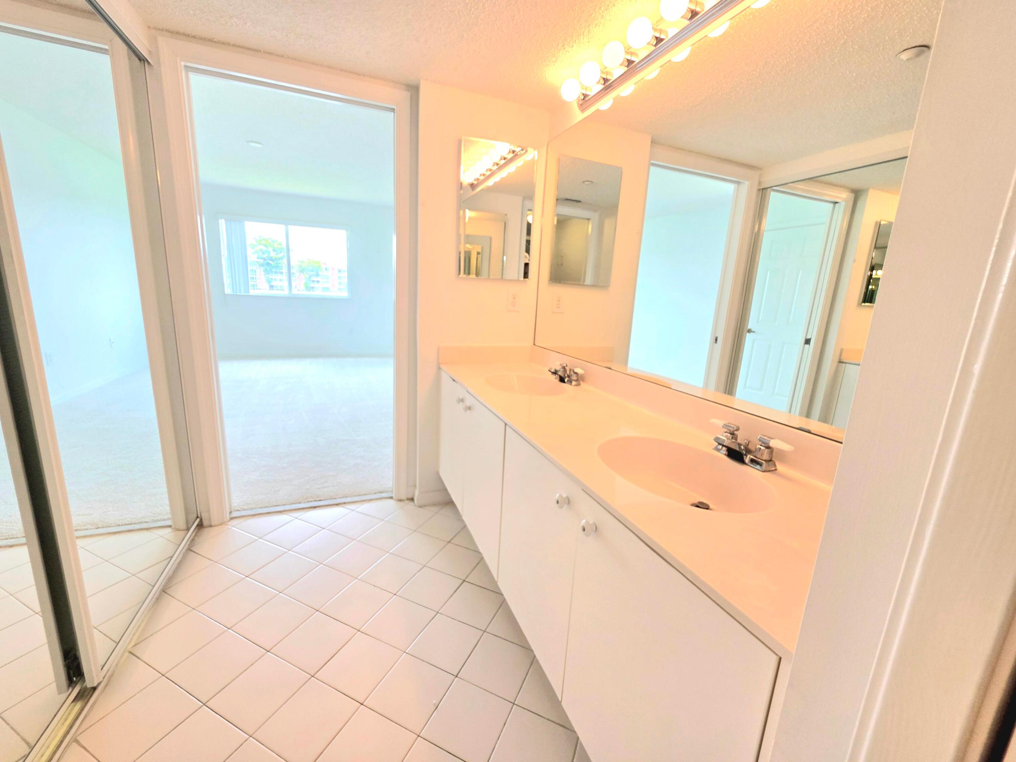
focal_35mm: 13
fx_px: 382
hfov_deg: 106.2
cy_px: 381
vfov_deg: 89.9
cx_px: 508
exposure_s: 1/120
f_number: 1.9
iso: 40
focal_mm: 2.2
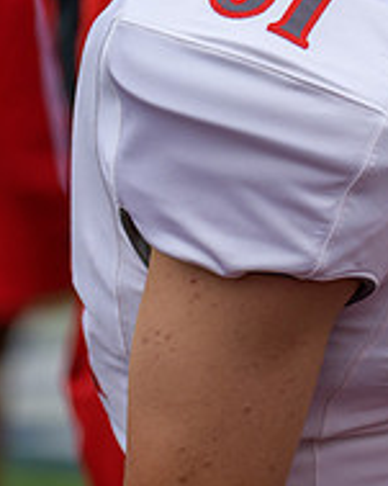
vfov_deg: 2.8
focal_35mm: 693
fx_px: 9955
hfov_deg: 2.2
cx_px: 452
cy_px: 40
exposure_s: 1/500
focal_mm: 240
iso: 80
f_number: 2.8
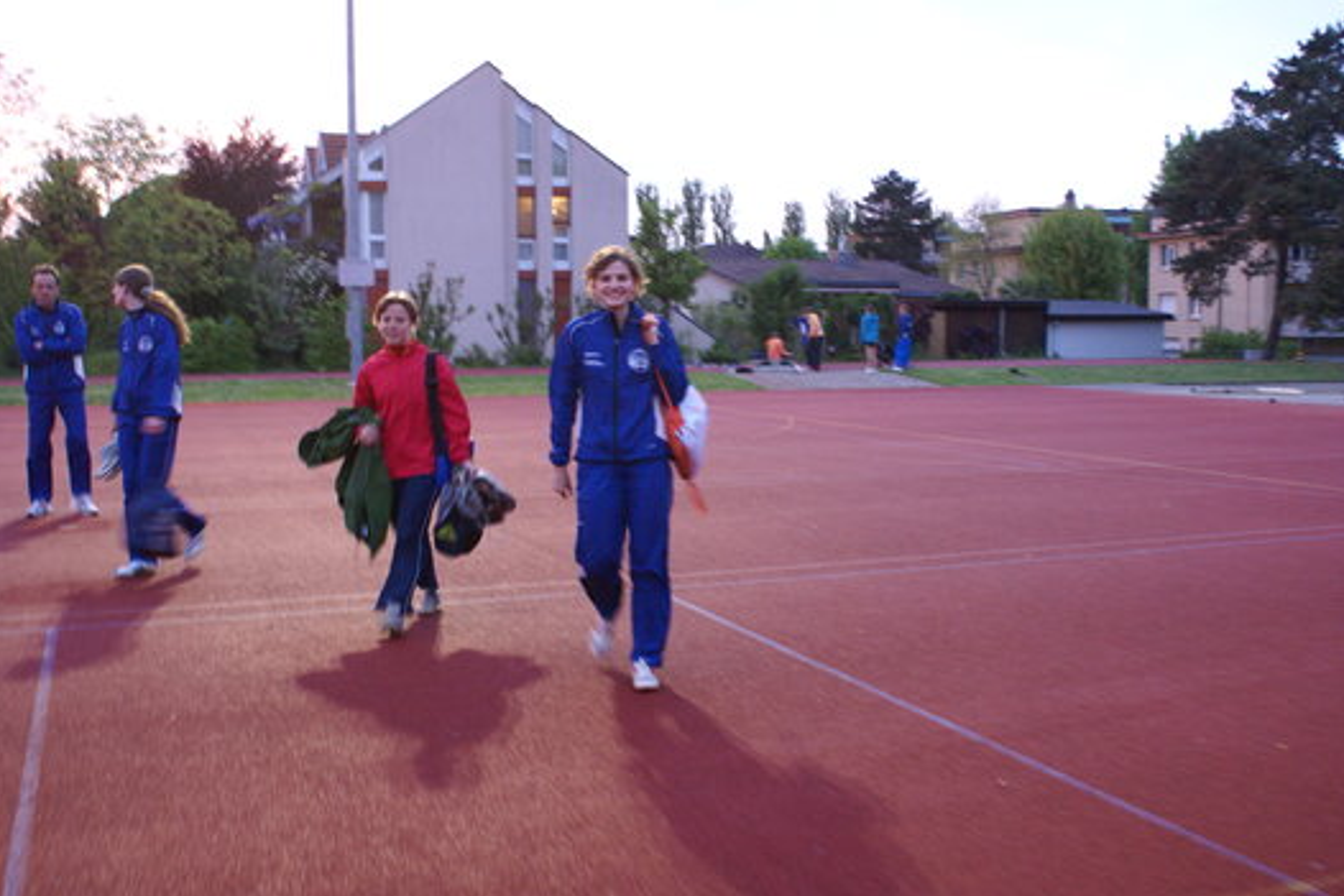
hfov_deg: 51.9
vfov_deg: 36.0
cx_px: 669
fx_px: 1382
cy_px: 458
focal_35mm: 37
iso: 800
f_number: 4.5
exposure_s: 1/30
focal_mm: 24
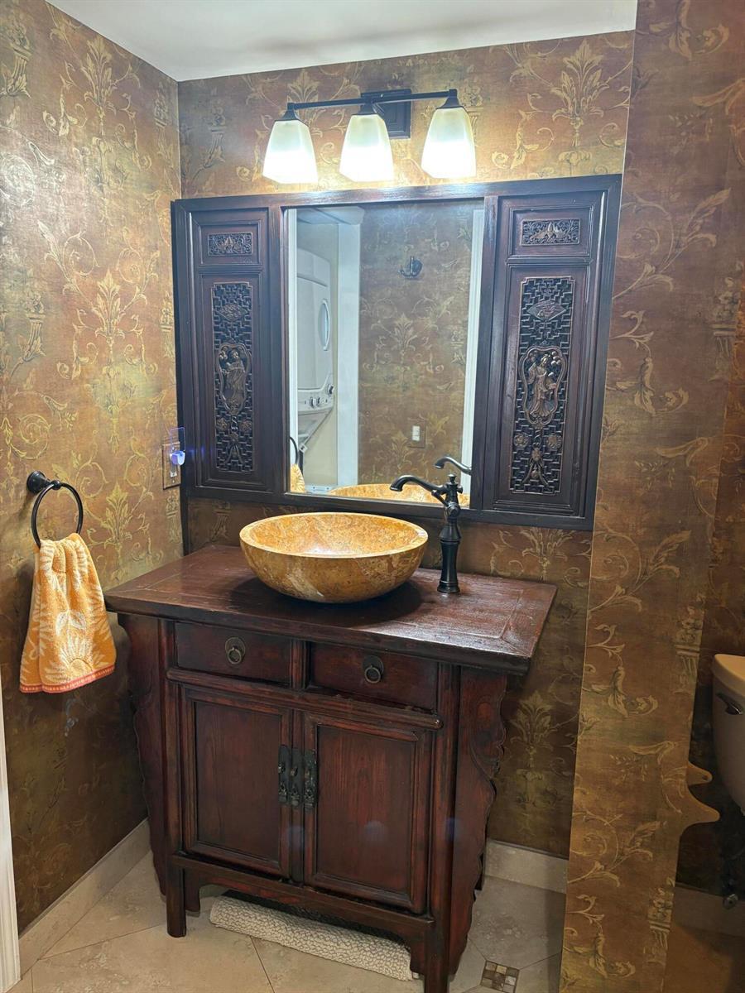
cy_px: 496
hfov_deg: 53.1
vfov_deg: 67.3
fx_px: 746
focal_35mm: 26
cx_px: 372
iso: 160
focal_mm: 5.96
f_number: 1.6
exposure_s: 1/60
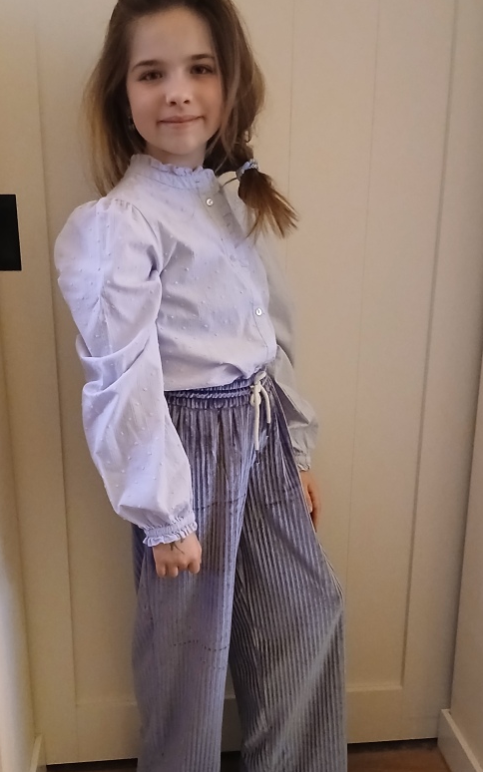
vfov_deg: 51.3
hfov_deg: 33.5
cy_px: 446
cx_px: 206
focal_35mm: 38
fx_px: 800
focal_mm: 3.98
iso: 2000
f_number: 1.8
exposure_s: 1/16.7
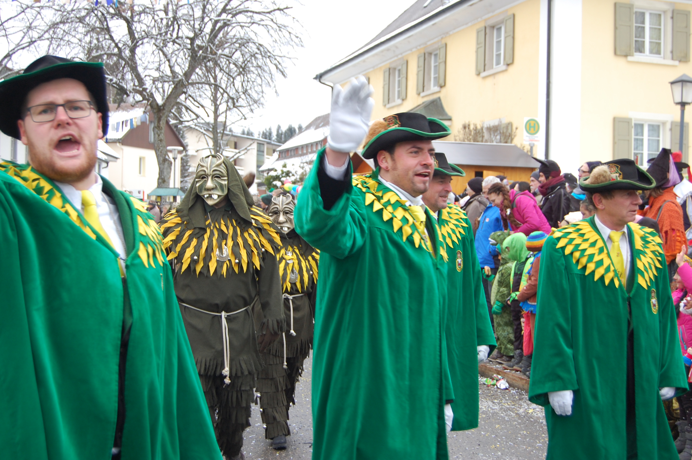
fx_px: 922
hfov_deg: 41.1
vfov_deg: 28.0
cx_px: 346
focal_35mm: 48
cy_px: 230
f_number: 5.6
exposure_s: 1/125
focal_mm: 32
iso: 400
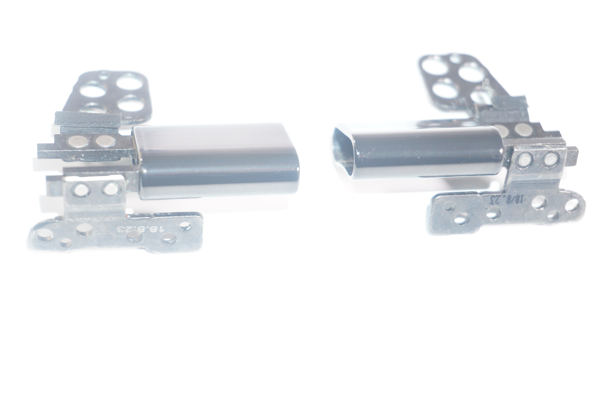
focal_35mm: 68
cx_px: 304
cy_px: 202
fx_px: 1137
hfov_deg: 29.9
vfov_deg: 20.1
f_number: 5.6
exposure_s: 1/50
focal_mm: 45
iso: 640
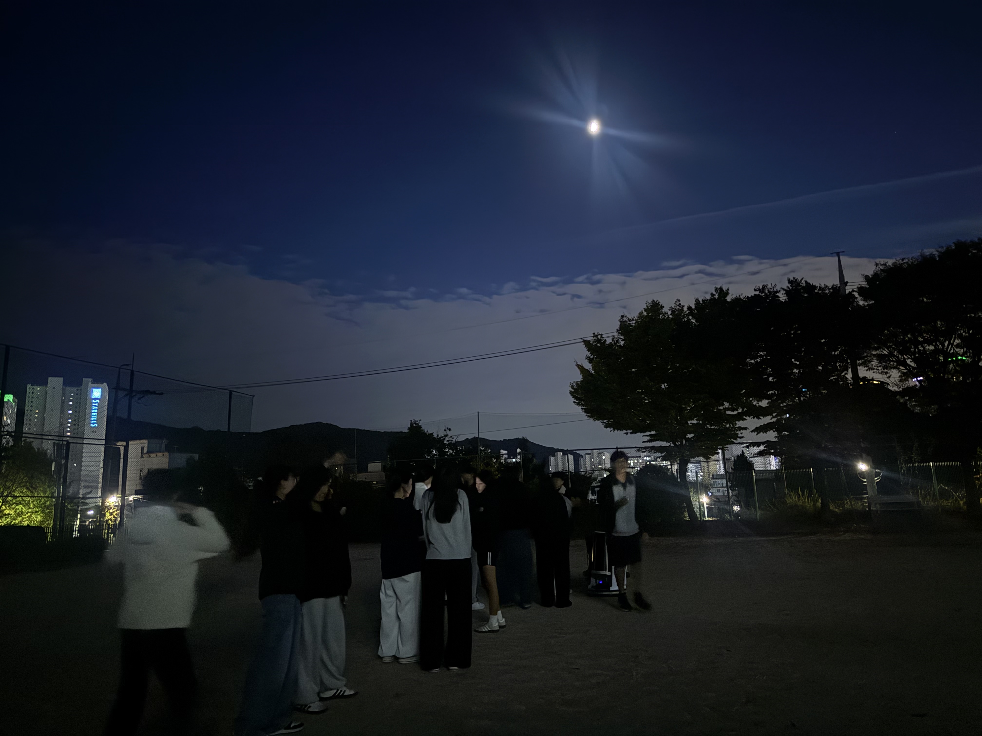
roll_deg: +1.8
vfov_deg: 56.8
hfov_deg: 71.6
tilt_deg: +11.4
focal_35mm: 24
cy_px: 368
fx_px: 681
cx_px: 491
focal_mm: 6.76
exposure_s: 1/19
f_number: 1.78
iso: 6400
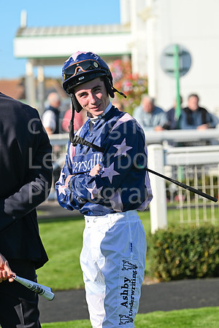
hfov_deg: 8.6
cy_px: 164
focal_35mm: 160
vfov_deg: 12.8
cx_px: 110
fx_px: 1460
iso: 400
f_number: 5.6
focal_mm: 160
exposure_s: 1/1600
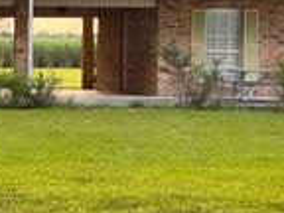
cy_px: 82
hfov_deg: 11.6
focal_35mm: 167
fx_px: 1370
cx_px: -41
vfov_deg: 8.9
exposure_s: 1/225
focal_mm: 6.76
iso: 64
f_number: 1.78
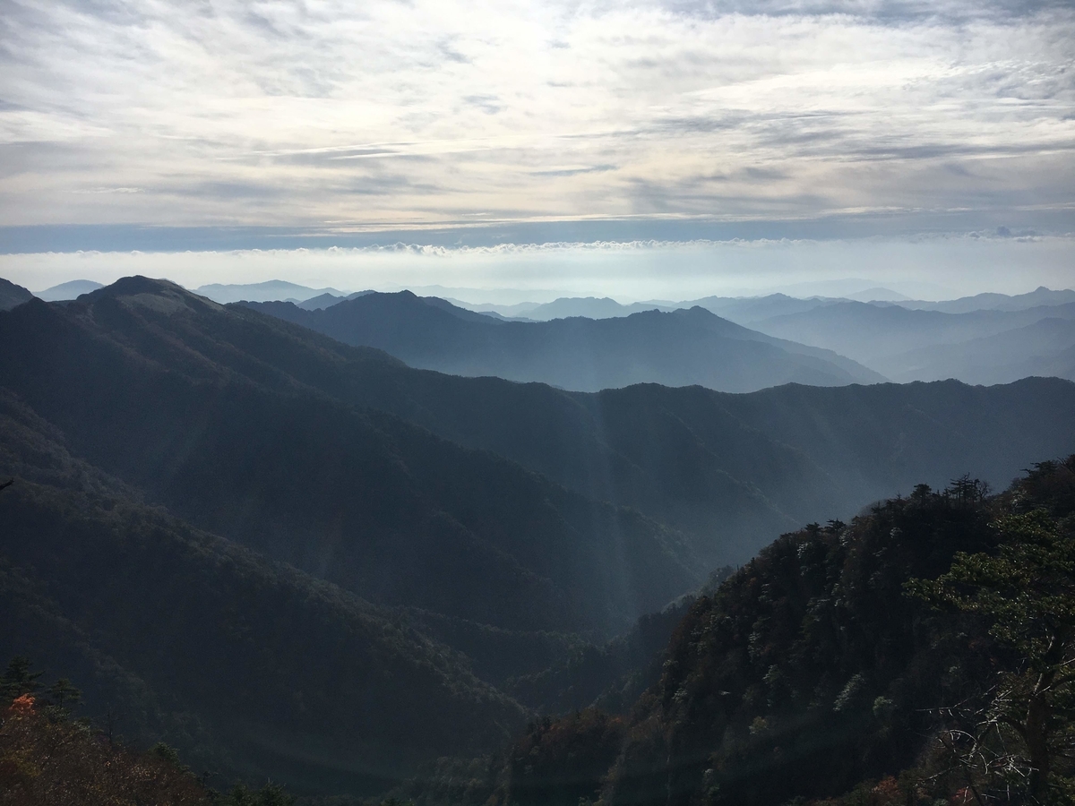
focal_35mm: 29
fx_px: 901
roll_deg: +1.9
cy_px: 403
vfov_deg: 48.2
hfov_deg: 61.7
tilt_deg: -9.2
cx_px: 538
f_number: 2.2
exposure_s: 1/5128
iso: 25
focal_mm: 4.15
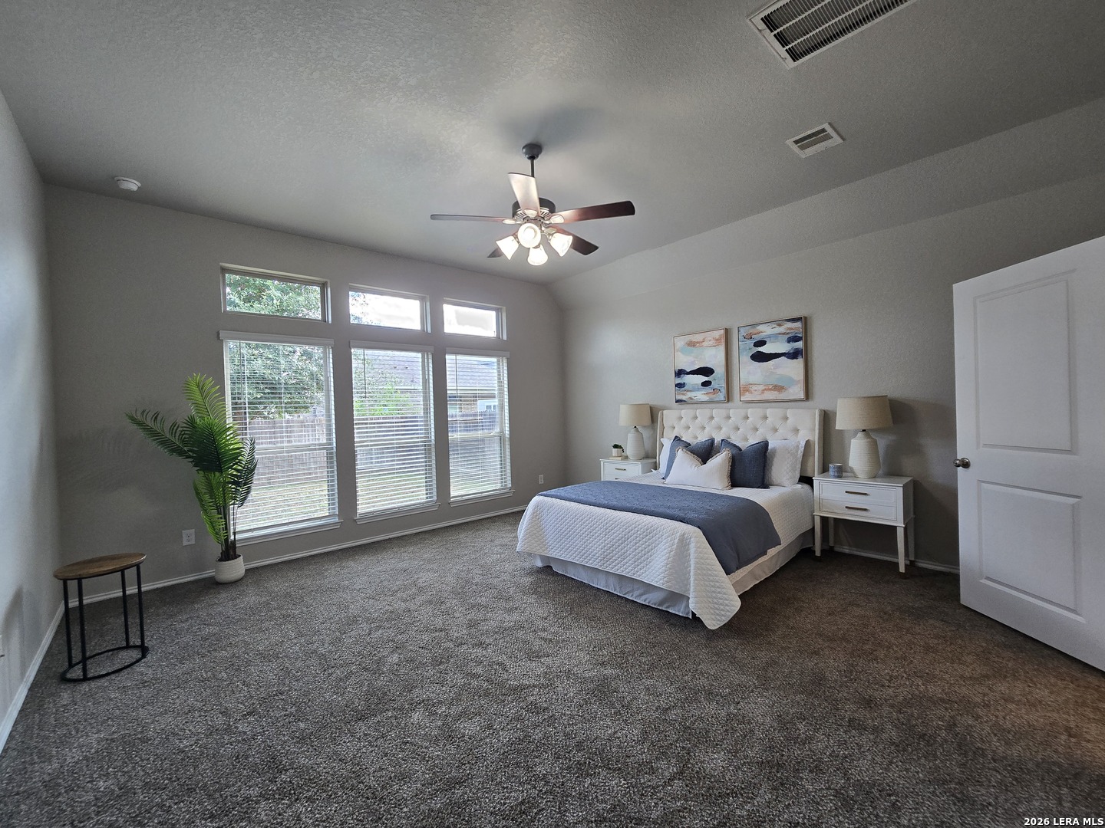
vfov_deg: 89.9
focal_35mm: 13
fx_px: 415
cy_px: 414
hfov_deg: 106.2
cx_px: 552
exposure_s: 1/60
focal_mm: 2.2
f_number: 2.2
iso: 80
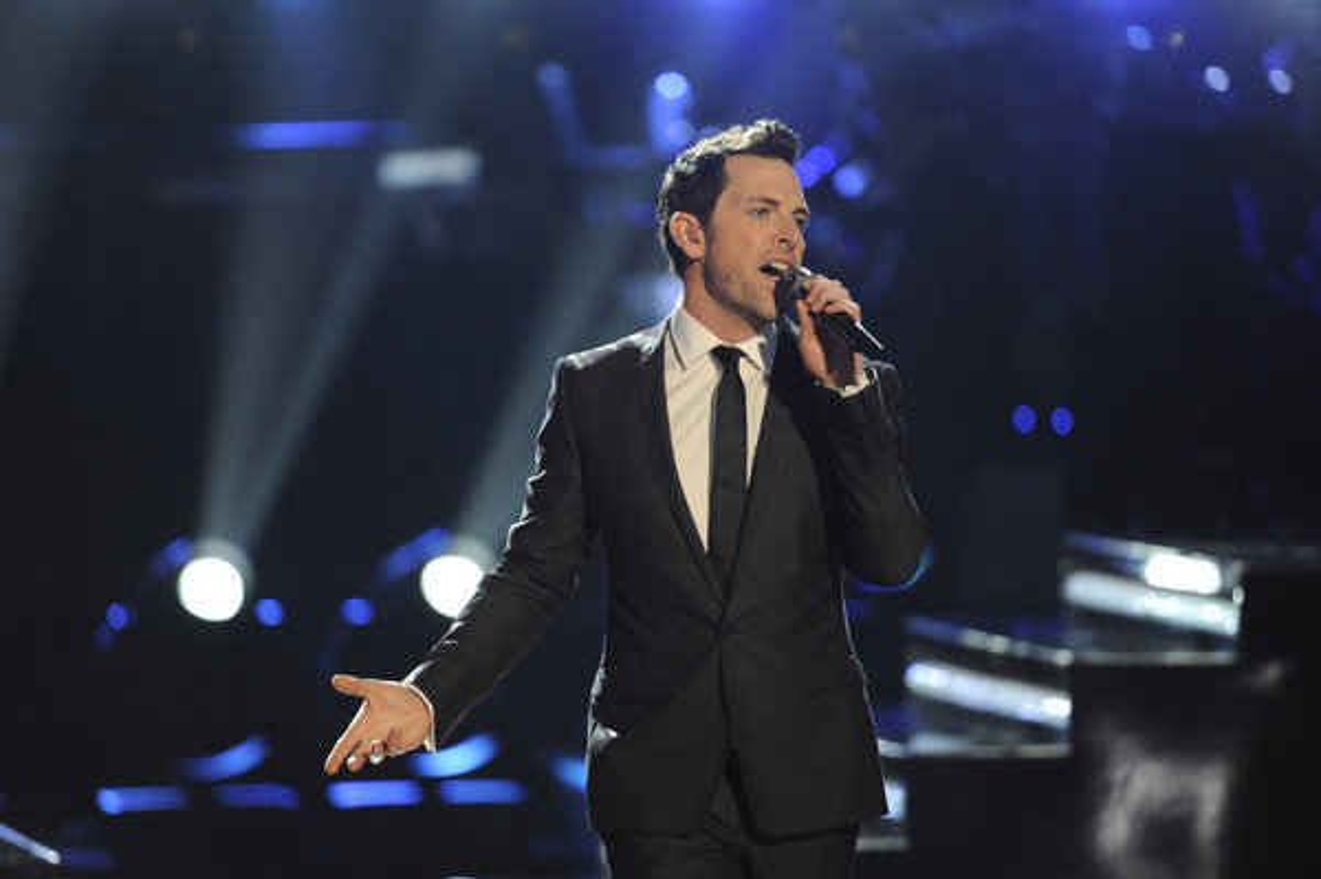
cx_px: 660
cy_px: 440
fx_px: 14665
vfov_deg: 3.4
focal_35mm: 400
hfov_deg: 5.2
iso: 3200
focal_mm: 400
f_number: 4
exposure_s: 1/100
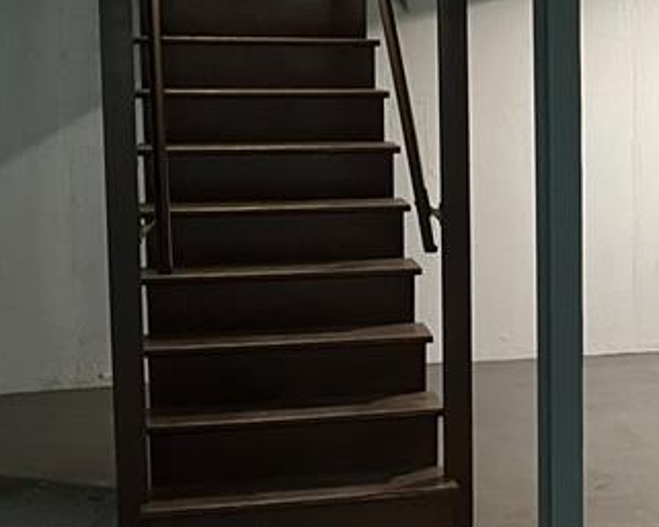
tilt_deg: -6.6
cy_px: 260
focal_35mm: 81
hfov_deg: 22.3
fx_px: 1580
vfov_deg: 19.0
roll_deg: -0.4
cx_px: 712
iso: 500
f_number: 1.6
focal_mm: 5.1
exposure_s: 1/30
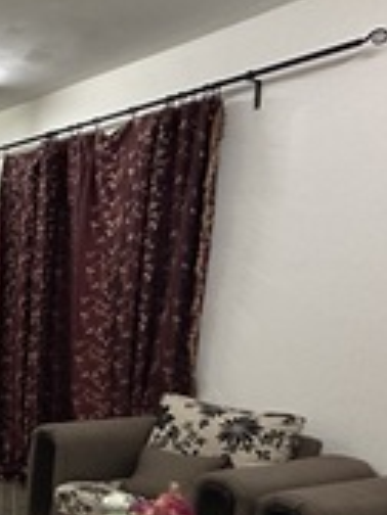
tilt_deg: -5.4
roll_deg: -2.4
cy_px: 351
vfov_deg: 48.0
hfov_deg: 24.3
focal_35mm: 38
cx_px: -256
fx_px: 566
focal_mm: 2.22
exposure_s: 1/60
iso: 500
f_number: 2.2
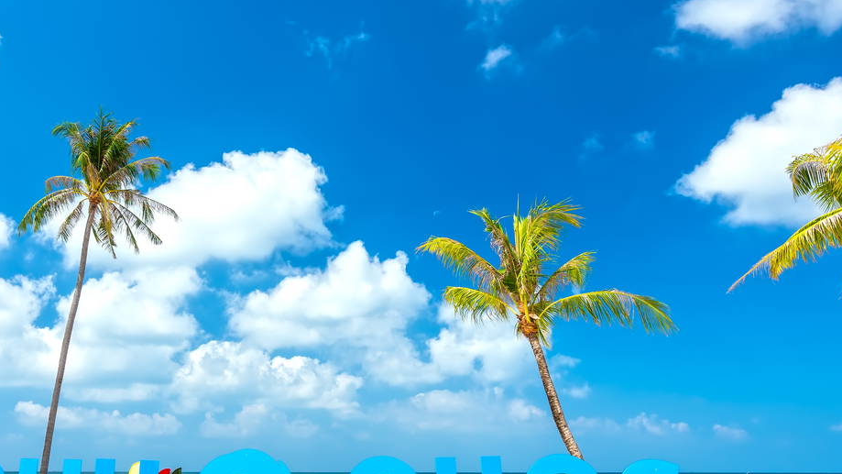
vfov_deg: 33.6
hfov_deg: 55.1
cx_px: 263
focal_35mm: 35
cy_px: 278
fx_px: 781
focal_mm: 16
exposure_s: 1/160
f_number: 8
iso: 100
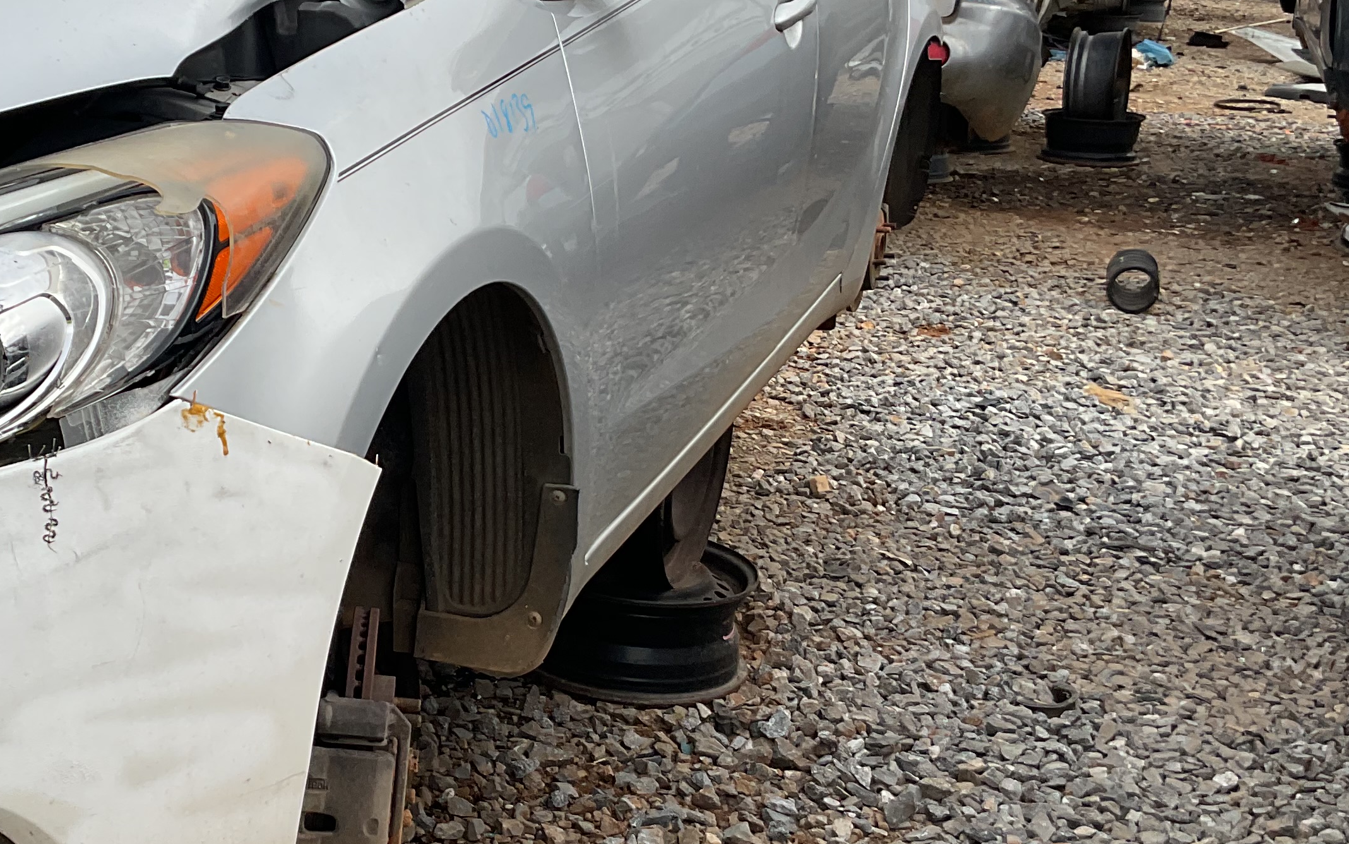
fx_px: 2133
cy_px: 397
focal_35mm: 58
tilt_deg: -15.3
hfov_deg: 34.4
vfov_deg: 22.4
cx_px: 336
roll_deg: -0.9
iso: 16
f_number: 1.8
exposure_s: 1/1168
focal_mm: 3
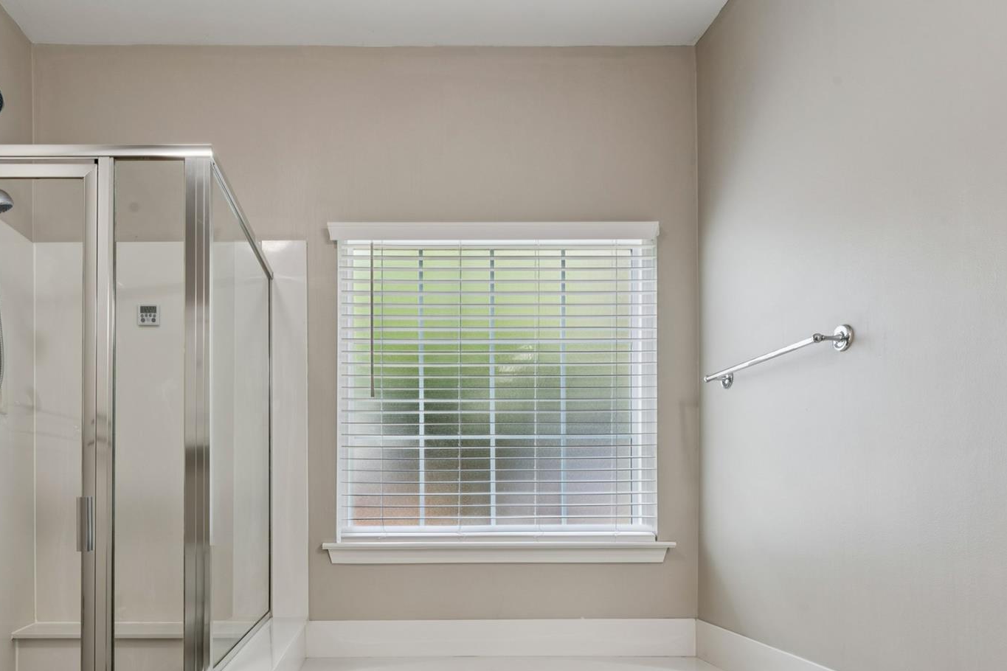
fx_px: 701
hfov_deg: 70.3
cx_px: 380
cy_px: 491
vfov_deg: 49.4
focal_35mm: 25
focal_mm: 16.7
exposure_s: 1/4
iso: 100
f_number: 13
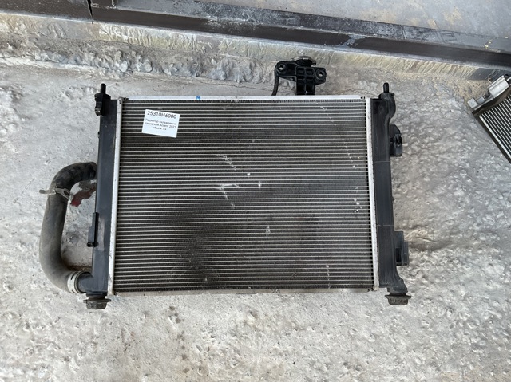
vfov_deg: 48.2
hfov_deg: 61.7
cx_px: 256
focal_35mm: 29
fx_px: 428
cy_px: 191
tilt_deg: -65.8
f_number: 1.8
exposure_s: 1/120
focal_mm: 3
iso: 25
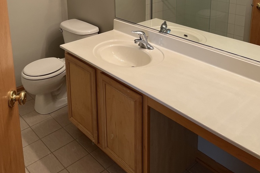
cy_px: 3
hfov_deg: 50.7
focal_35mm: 38
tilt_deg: -12.0
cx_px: 137
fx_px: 274
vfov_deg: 32.4
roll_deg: -0.4
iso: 125
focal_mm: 5.7
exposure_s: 1/120
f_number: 1.5
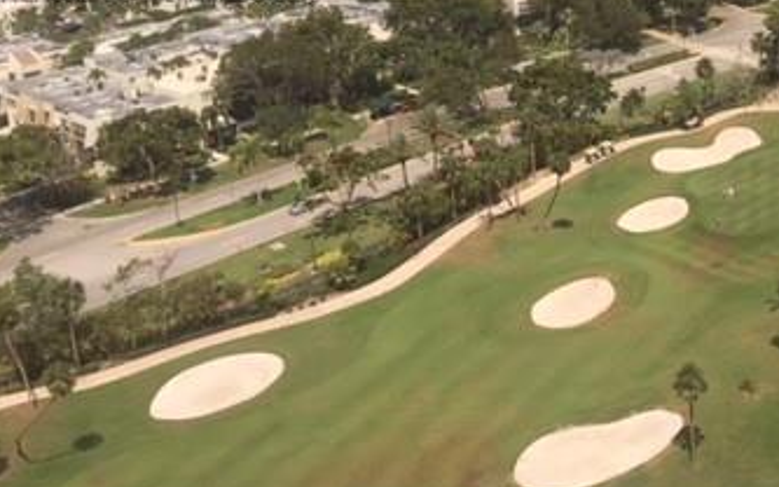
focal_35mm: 59
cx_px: 742
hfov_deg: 32.3
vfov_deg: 21.2
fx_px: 1252
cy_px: -7
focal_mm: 4.15
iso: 32
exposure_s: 1/1721
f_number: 2.2
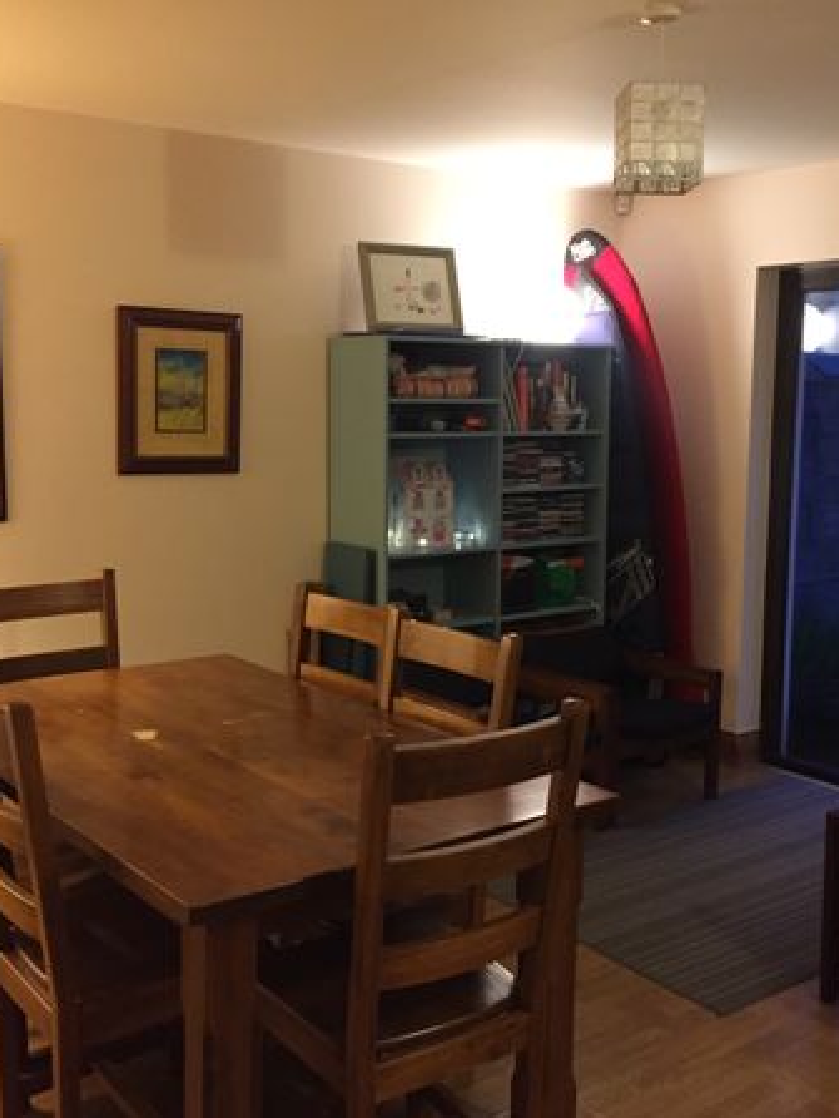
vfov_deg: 47.8
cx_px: 453
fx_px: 1259
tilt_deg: -8.2
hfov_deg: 36.8
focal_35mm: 39
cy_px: 562
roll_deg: -0.2
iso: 250
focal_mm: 4.15
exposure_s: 1/17
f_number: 2.2
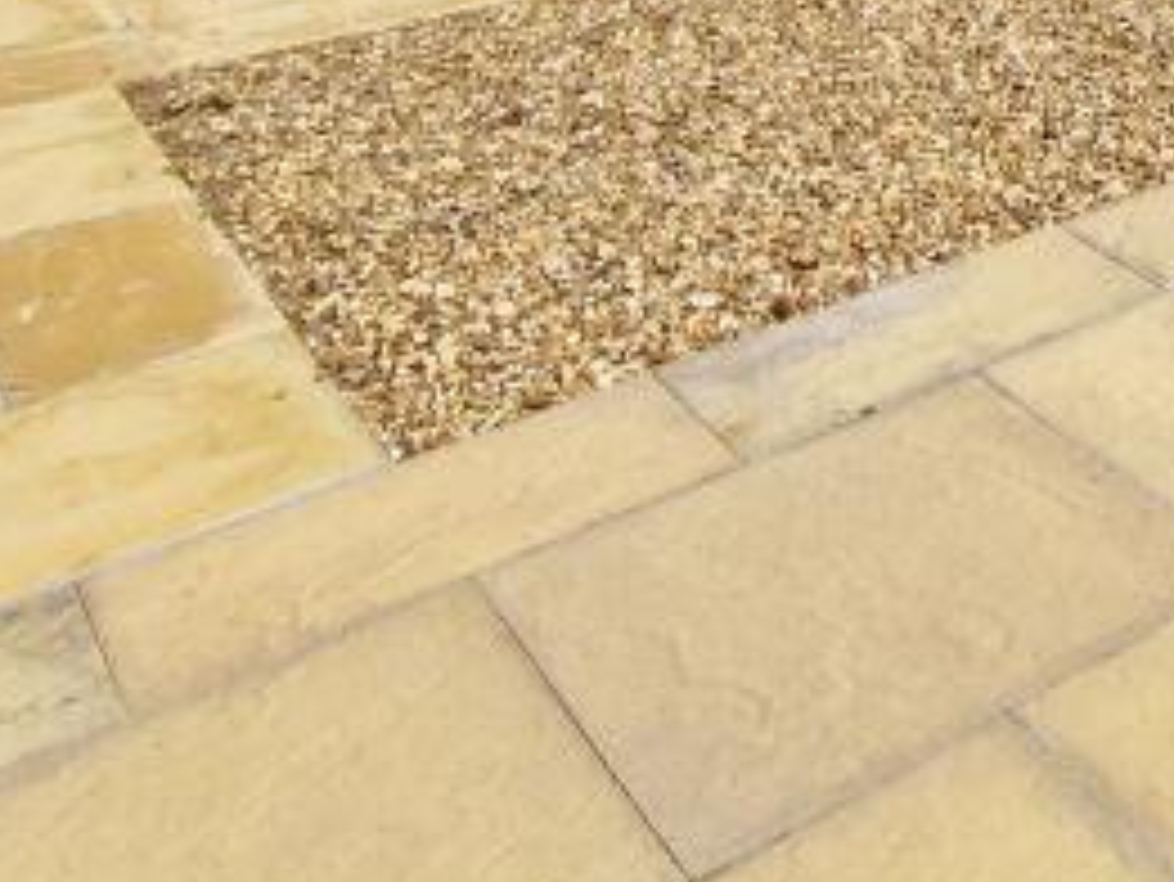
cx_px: 1601
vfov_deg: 22.5
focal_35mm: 51
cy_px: -500
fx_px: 1730
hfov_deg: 28.9
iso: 50
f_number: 2.2
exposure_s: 1/2608
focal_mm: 2.2
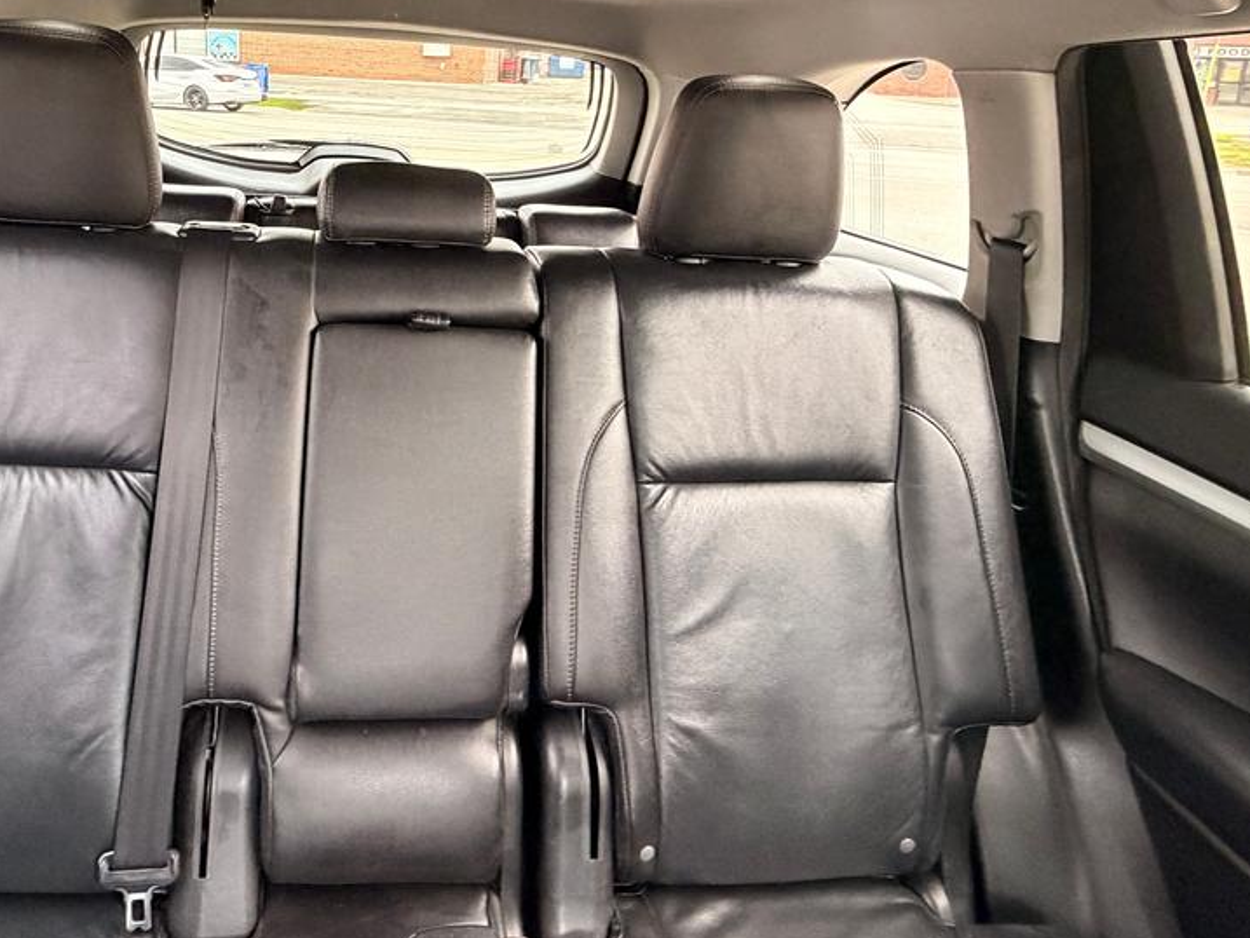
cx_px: 411
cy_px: 223
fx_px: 903
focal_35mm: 25
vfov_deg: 52.2
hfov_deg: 67.4
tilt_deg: -10.6
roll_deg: -1.6
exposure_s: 1/60
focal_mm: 2.22
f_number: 2.2
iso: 500
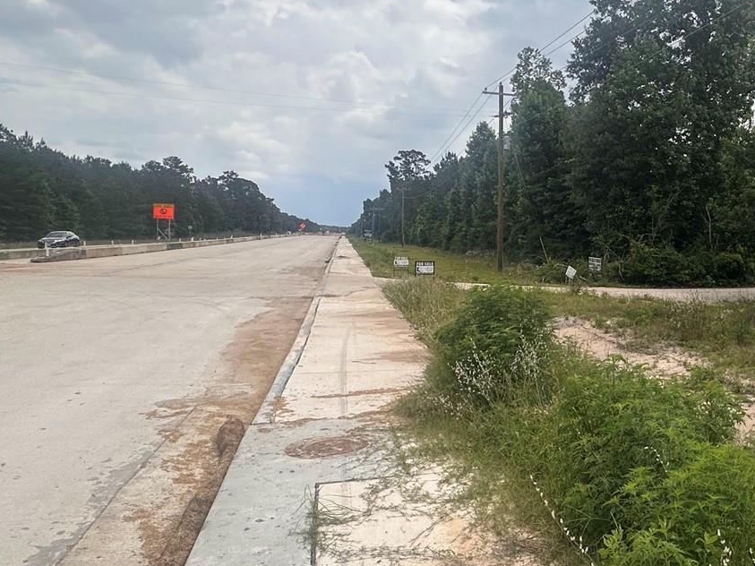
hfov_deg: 50.9
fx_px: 741
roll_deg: -0.4
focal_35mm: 34
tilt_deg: +1.1
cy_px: 249
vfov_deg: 41.7
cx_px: 596
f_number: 2.2
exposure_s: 1/2353
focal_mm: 2.22
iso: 50
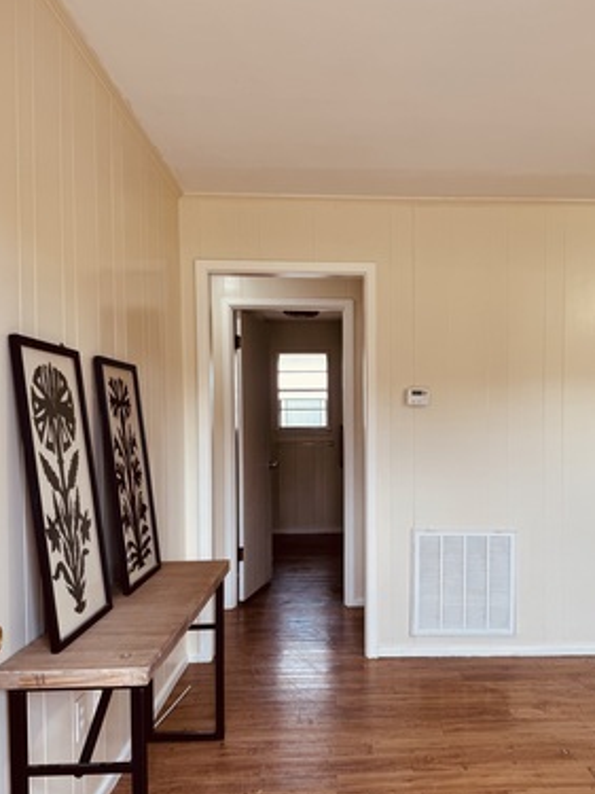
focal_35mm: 32
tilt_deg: -1.7
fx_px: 734
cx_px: 378
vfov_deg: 56.7
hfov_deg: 43.7
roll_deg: +0.5
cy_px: 438
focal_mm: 6.76
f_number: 1.78
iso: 64
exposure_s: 1/120
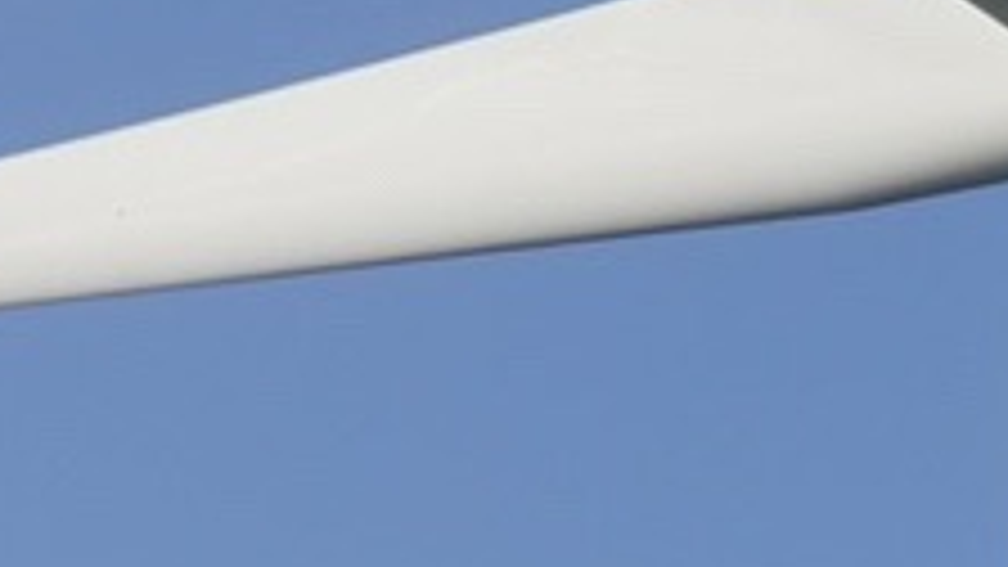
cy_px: 1422
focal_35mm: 323
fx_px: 8625
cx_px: 1890
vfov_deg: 3.7
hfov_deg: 6.5
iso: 100
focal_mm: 23
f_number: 8
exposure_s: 1/320
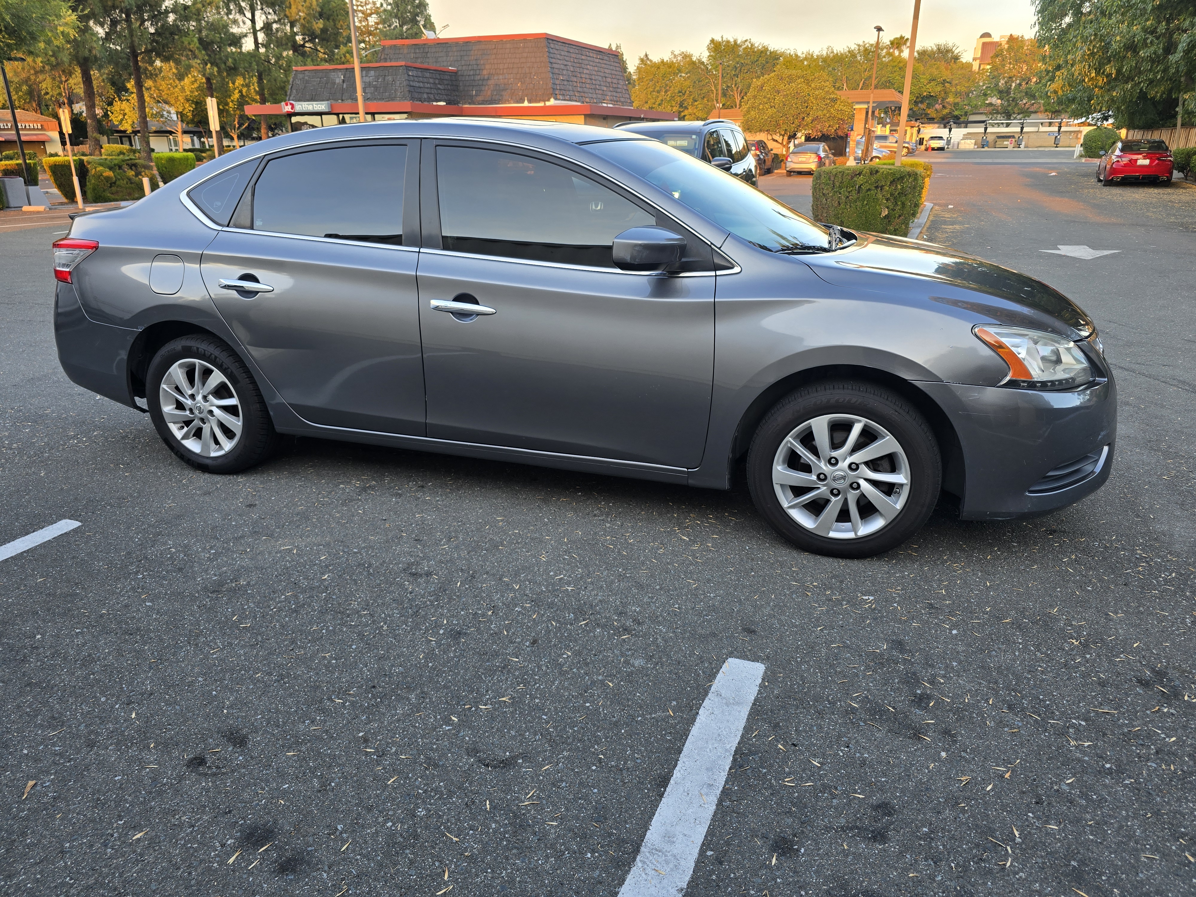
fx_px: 795
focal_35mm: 23
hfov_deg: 73.9
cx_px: 598
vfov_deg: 58.9
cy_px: 448
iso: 40
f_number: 1.7
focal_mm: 6.3
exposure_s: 1/180
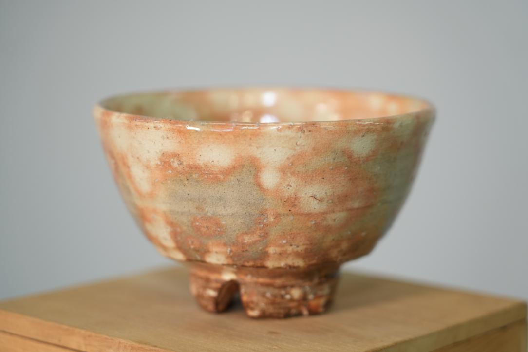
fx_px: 1540
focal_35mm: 105
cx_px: 264
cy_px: 176
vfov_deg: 13.0
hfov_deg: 19.5
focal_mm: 105
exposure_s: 1/125
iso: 800
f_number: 4
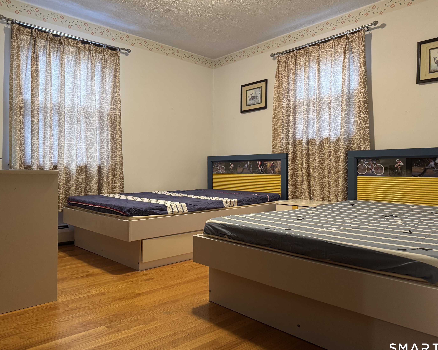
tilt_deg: -1.5
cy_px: 174
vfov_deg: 54.9
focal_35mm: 26
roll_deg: -0.5
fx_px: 337
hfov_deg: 66.0
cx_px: 219
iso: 400
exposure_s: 1/60
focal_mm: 6.76
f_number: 1.78
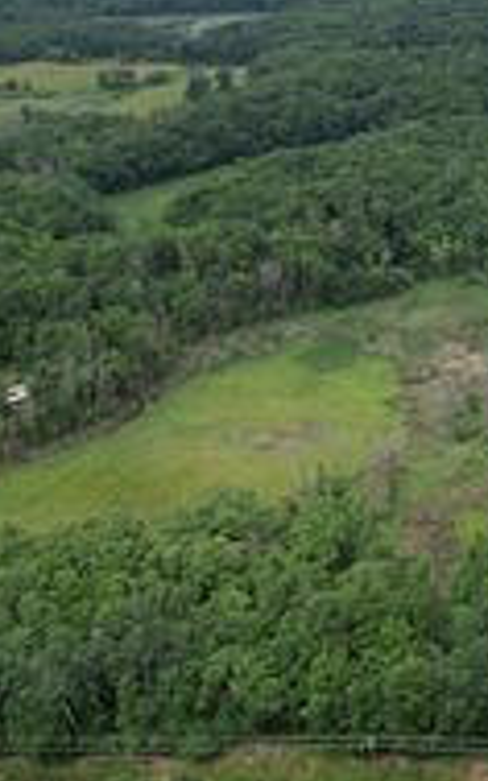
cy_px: 287
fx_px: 1086
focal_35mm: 51
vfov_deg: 39.3
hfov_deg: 21.6
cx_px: 711
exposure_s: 1/1250
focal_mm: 8.38
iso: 100
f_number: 2.8
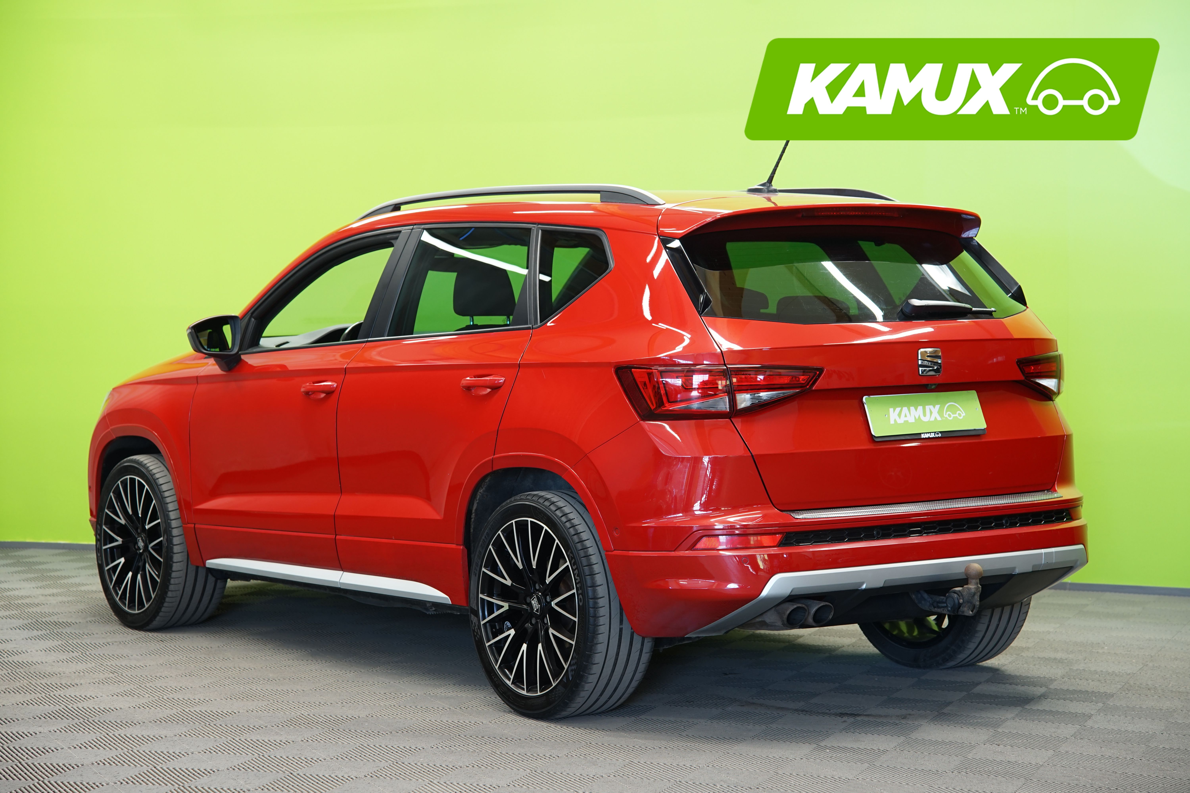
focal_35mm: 73
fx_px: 2413
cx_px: 595
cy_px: 396
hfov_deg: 27.7
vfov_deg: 18.7
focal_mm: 73
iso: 500
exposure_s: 1/15
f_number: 5
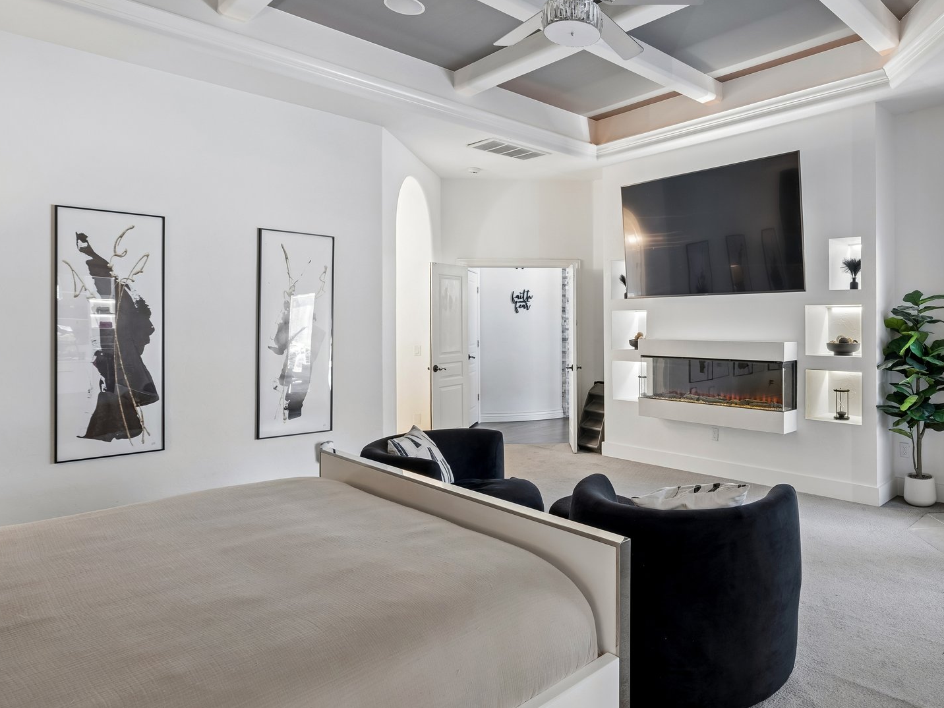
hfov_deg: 72.9
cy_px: 327
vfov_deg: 61.0
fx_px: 600
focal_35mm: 22
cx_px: 666
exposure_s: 1/4
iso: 200
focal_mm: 16
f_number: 8
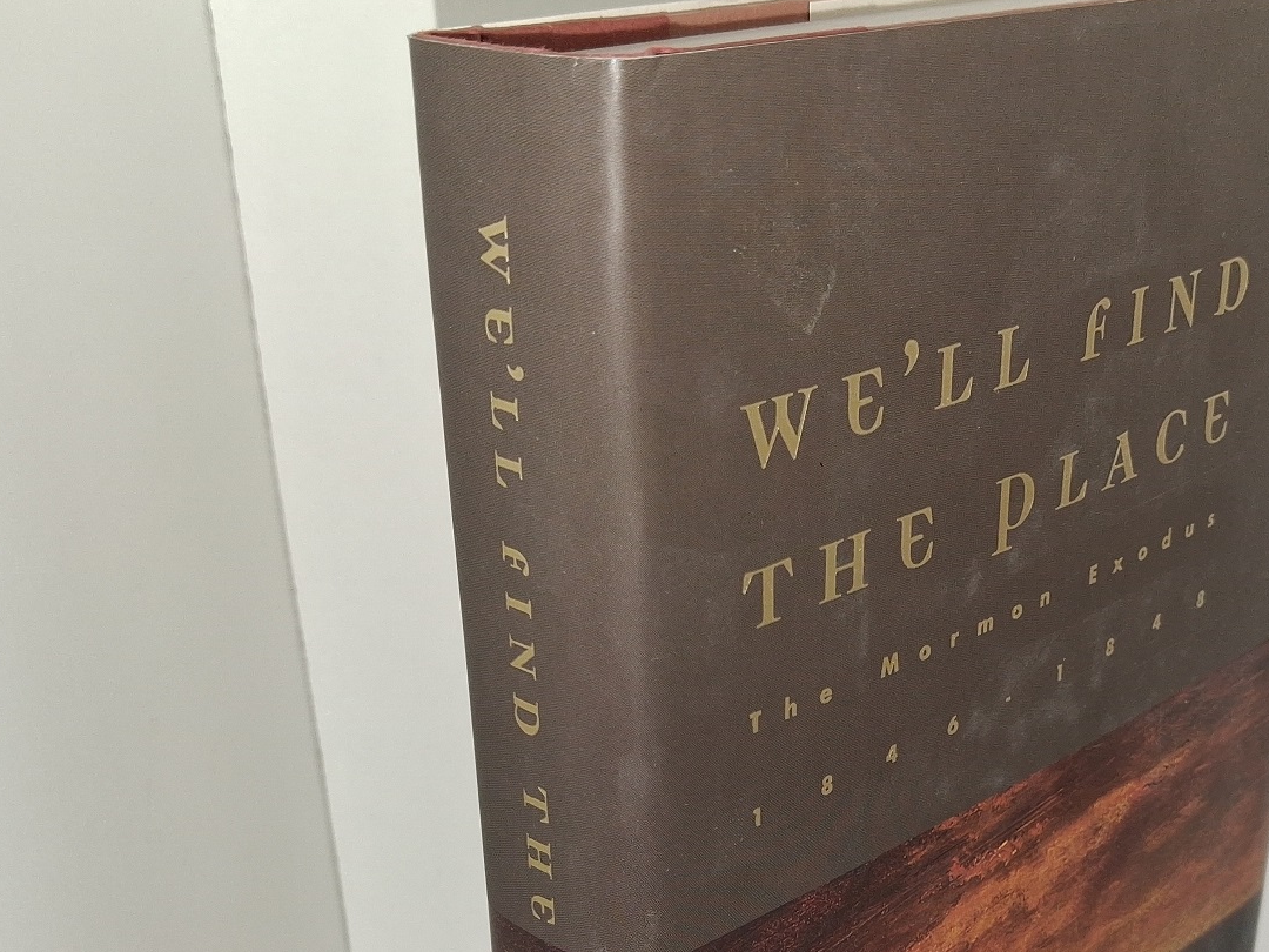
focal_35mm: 51
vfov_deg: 27.7
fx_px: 1870
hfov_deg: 37.2
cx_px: 810
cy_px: 813
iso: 80
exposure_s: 1/100
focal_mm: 4
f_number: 1.8
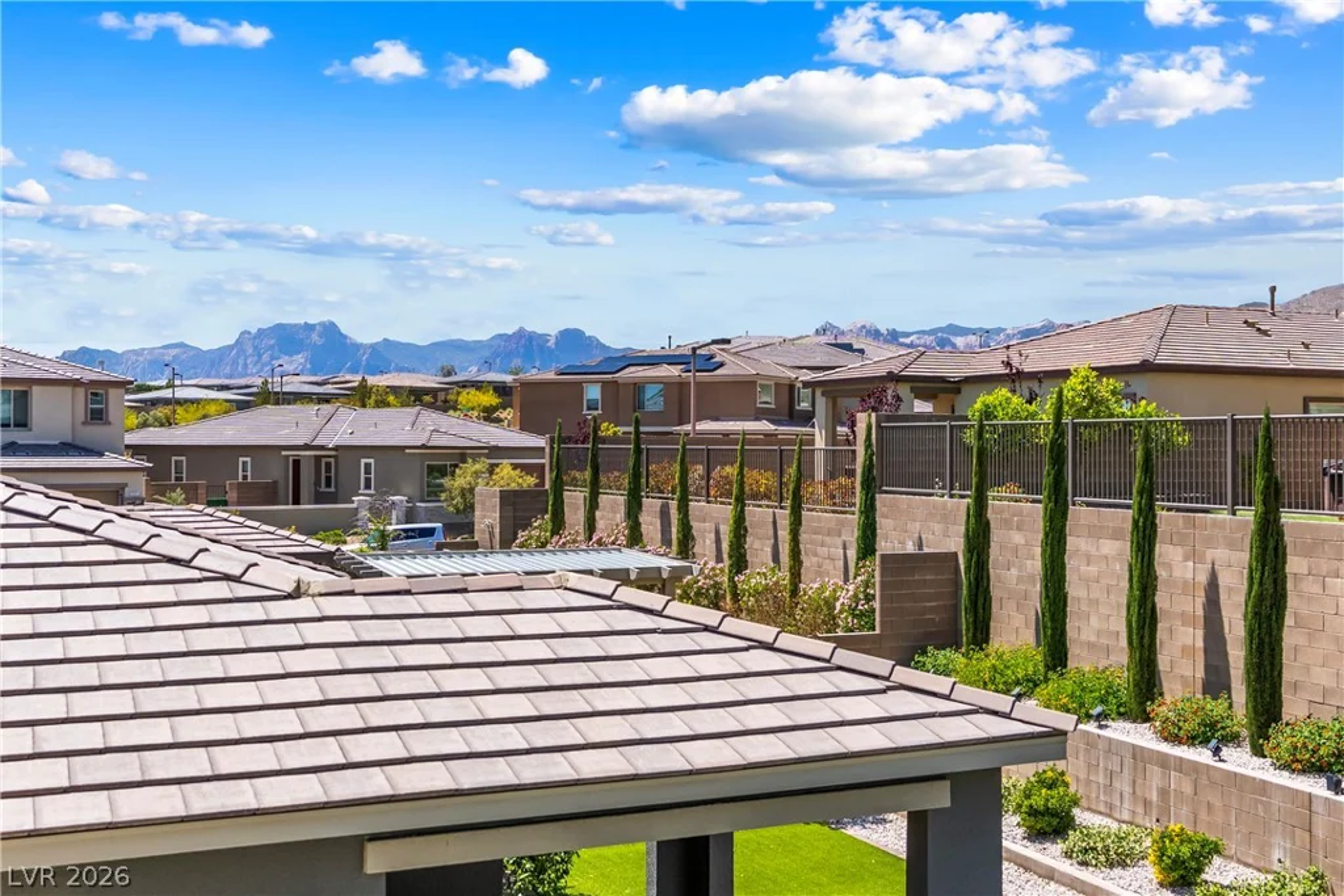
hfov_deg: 49.5
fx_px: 1456
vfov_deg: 34.2
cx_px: 672
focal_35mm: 39
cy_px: 448
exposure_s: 1/8000
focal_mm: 26
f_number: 3.5
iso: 400
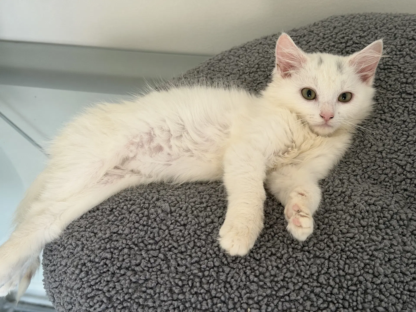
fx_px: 577
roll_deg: +8.3
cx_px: 208
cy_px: 156
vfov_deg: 30.3
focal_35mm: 48
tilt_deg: -43.4
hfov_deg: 39.7
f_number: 1.78
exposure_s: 1/45
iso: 250
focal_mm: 6.76
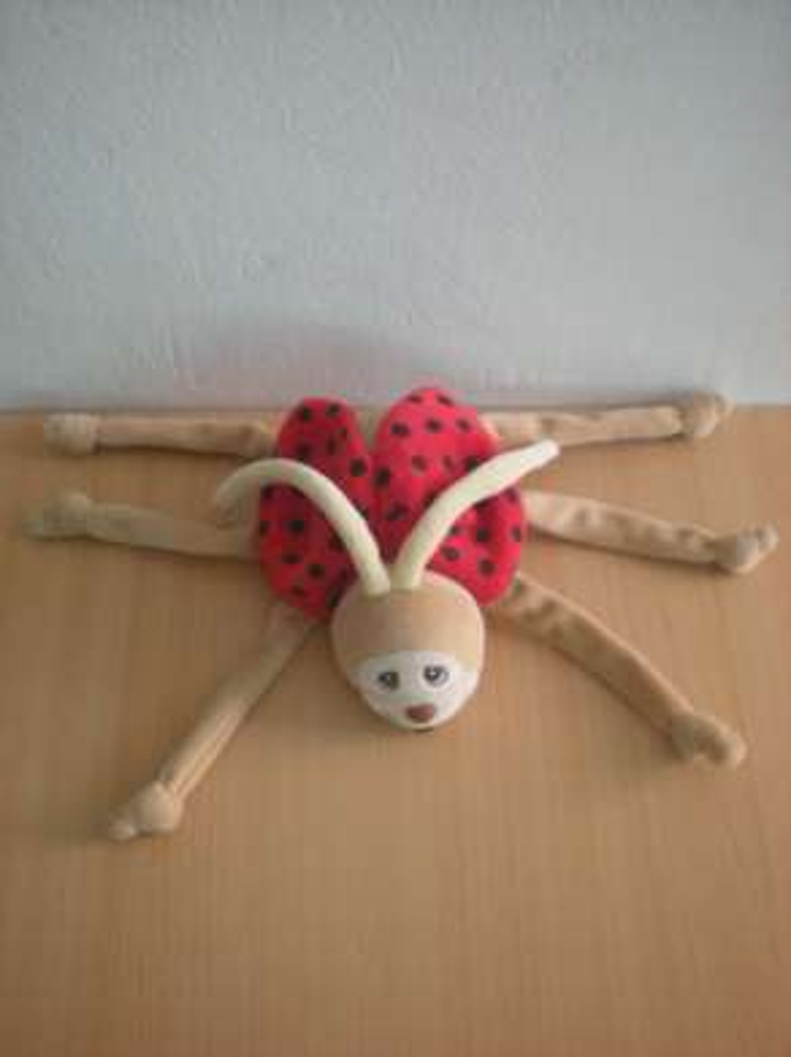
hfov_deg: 37.7
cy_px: 528
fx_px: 1159
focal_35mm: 38
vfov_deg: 49.0
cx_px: 396
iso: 198
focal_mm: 6.3
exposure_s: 1/60
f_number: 3.1
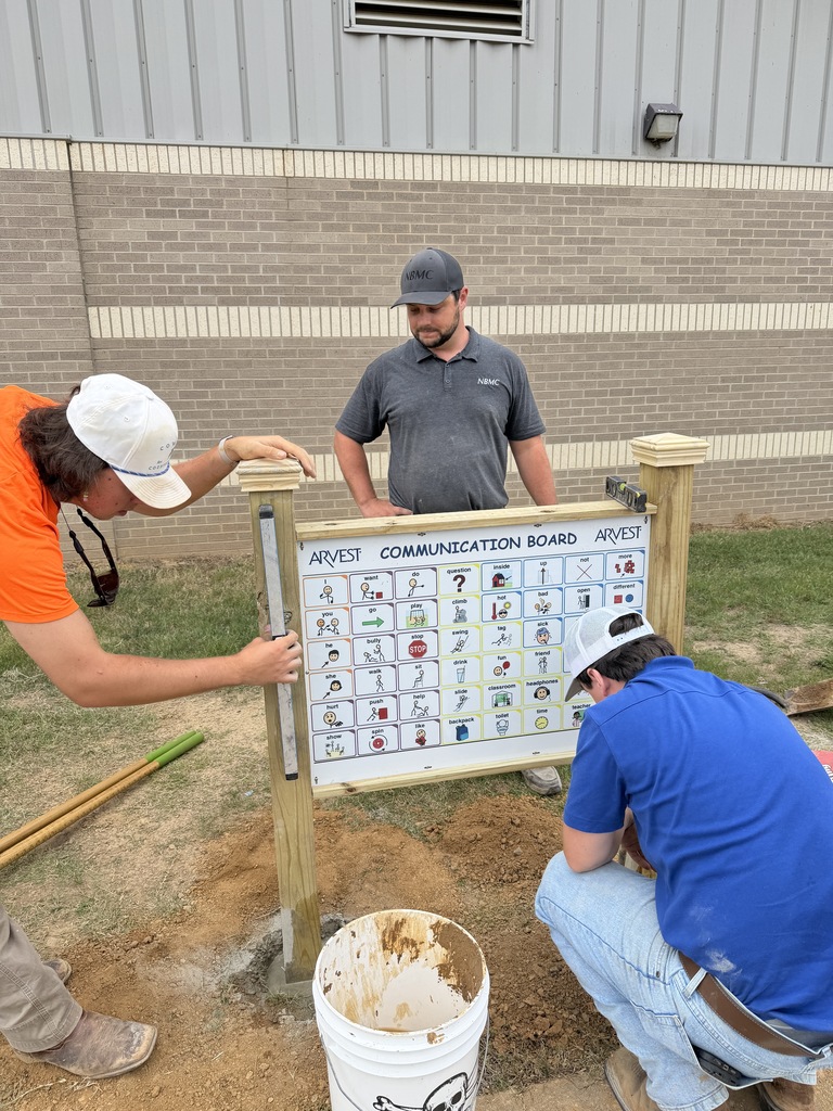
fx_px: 770
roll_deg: +0.0
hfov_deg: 56.8
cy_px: 556
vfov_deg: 71.6
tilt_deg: -16.1
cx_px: 416
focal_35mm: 24
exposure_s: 1/1091
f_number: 1.78
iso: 80
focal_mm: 6.76
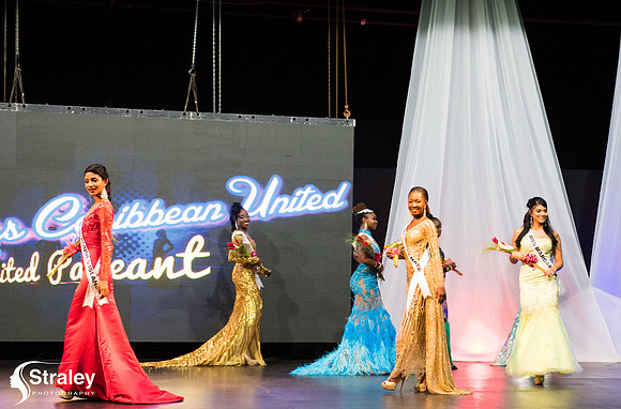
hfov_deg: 26.9
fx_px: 1295
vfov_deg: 17.9
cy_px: 248
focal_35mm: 75
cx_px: 371
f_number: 5
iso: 4000
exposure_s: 1/160
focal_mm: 62
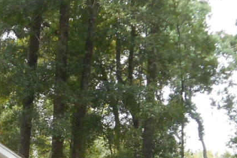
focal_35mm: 173
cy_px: 283
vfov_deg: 7.7
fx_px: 1139
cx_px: -194
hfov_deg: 11.1
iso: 80
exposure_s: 1/50
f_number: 4.7
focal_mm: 7.9
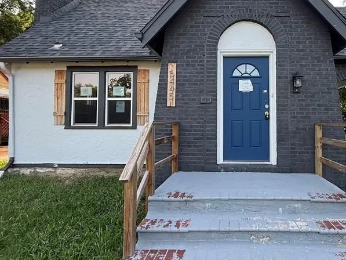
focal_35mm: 24
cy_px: 111
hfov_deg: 69.7
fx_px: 240
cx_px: 229
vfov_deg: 56.6
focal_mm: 2.22
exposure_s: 1/215
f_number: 2.2
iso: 50
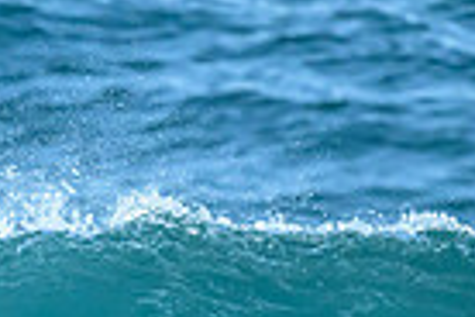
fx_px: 52721
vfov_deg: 0.3
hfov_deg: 0.5
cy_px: 485
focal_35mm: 3996
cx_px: -471
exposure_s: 1/1250
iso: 3600
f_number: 6.3
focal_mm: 800
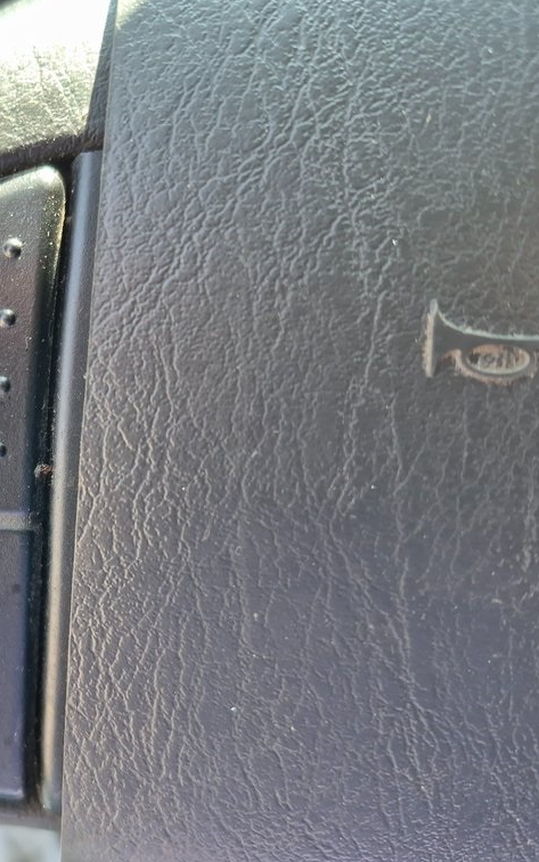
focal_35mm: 33
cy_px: 429
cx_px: -11
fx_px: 776
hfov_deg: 34.5
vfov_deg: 58.1
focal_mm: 5.4
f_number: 1.8
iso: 80
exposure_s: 1/180
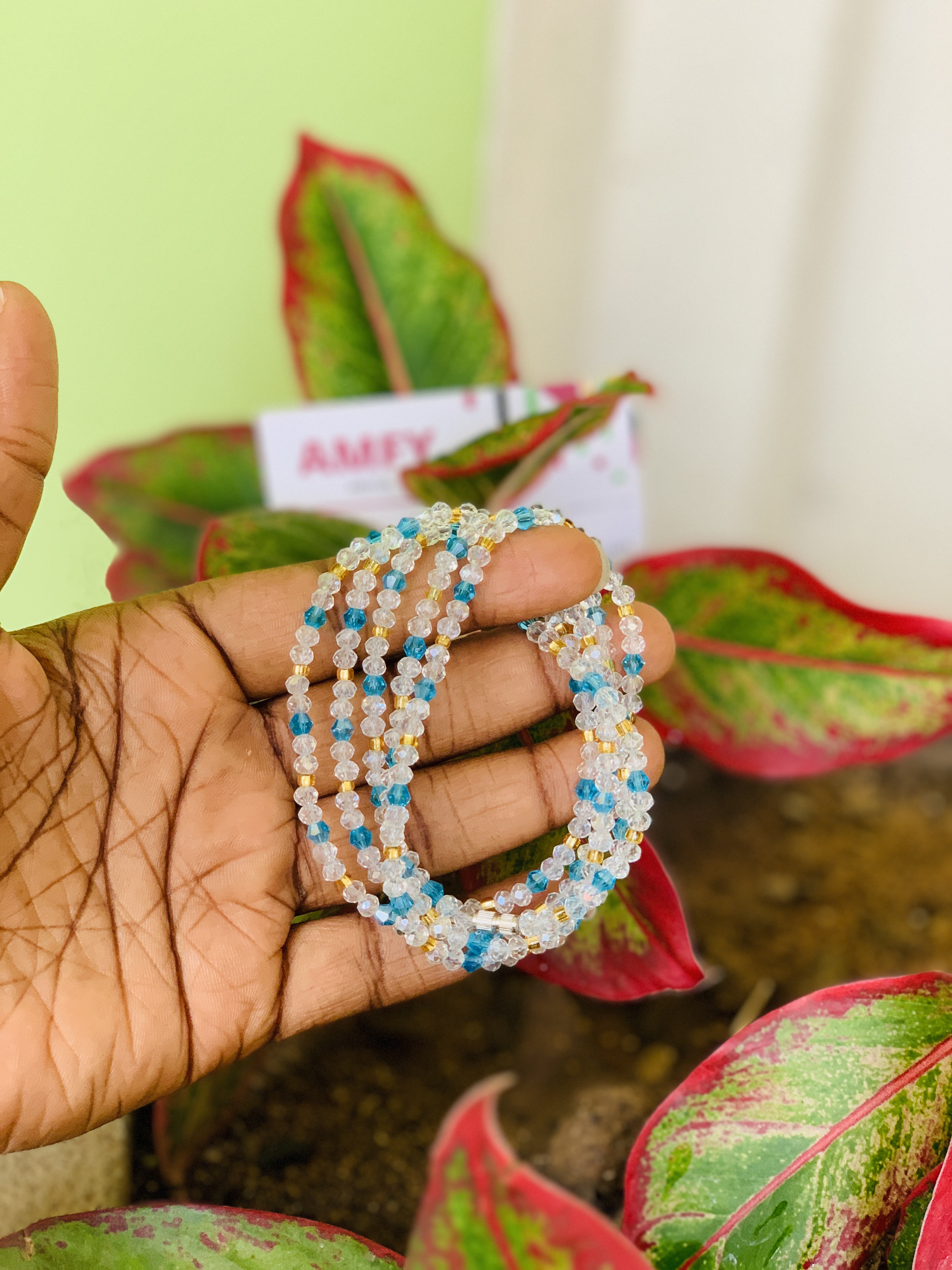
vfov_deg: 36.8
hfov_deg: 28.0
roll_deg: -6.4
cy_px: 635
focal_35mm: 52
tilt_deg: -31.0
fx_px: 1907
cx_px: 476
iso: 100
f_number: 2.4
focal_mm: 6
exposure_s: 1/122
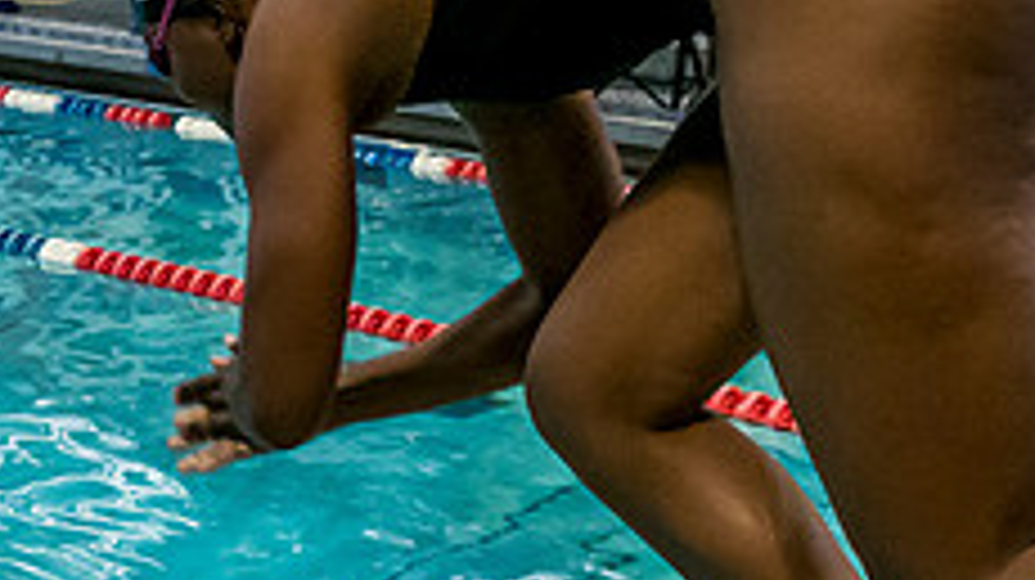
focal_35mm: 83
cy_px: 402
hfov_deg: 23.6
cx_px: -183
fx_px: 2276
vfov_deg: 14.5
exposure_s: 1/1000
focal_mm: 12
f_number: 2.8
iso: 3200
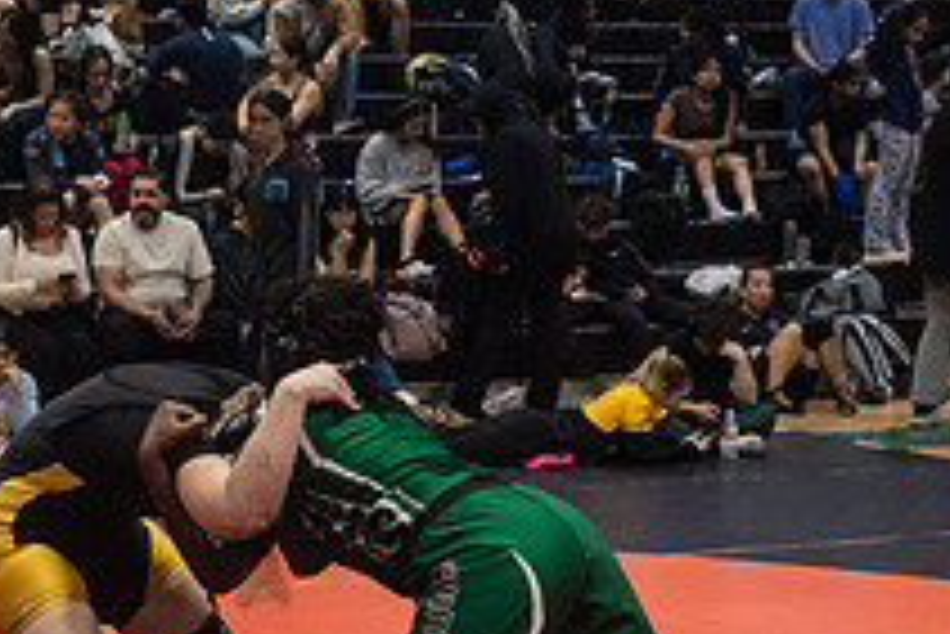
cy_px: 528
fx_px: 2667
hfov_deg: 20.1
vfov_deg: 13.5
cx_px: 261
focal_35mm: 101
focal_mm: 35
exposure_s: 1/800
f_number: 3.2
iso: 5000
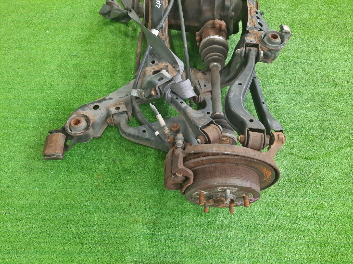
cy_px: 132
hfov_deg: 69.4
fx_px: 255
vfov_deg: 54.9
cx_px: 176
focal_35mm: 25
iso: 298
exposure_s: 1/33
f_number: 2
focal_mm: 4.6
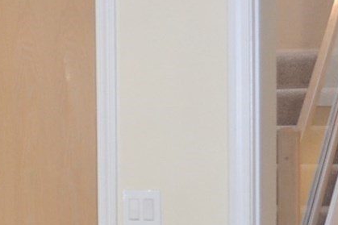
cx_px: -98
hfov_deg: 14.9
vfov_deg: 10.3
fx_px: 1239
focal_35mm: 132
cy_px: 223
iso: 640
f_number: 3.5
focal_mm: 18
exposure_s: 1/60
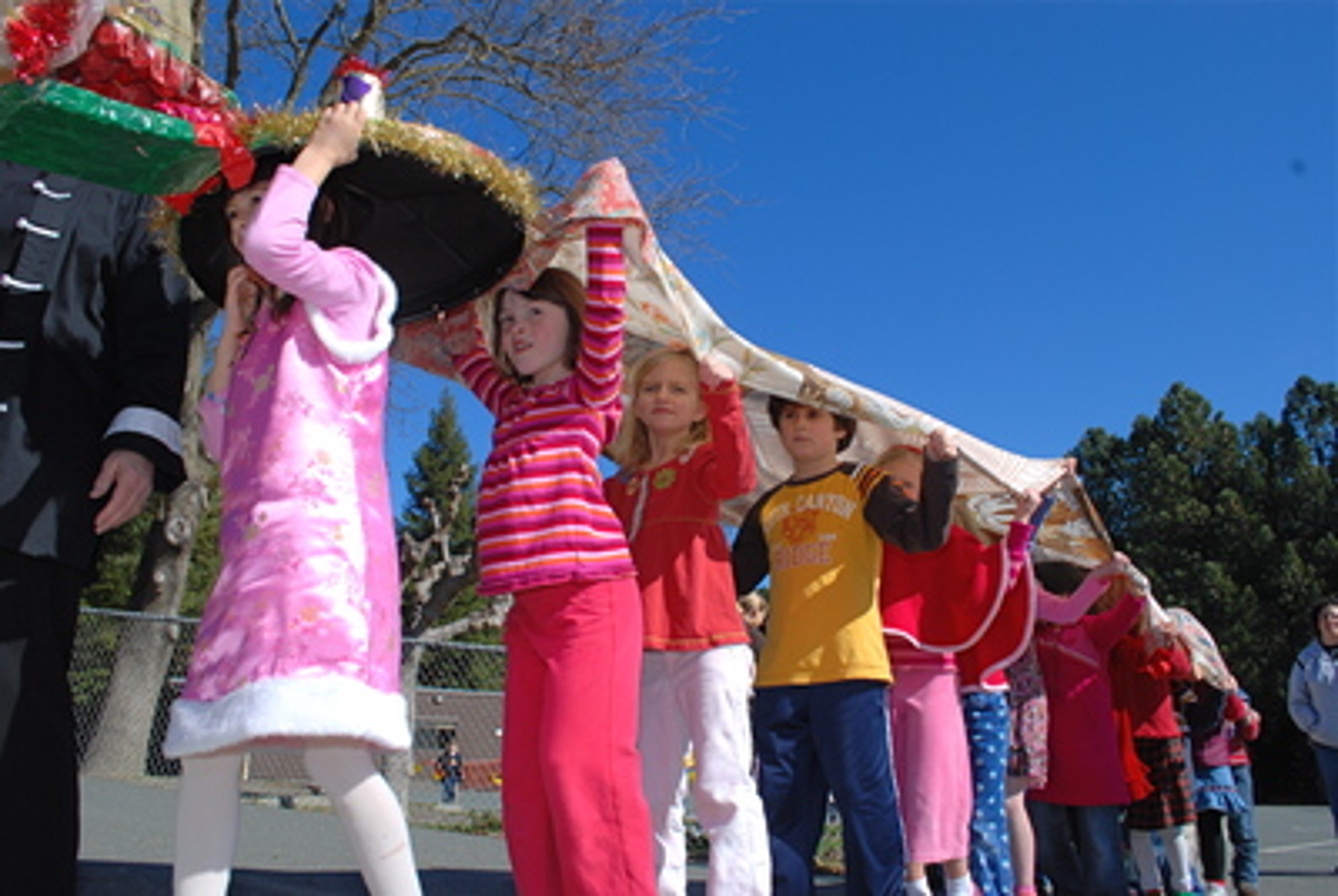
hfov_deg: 67.3
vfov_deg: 48.1
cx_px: 669
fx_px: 1005
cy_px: 448
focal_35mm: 27
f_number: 11
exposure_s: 1/200
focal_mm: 18
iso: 100
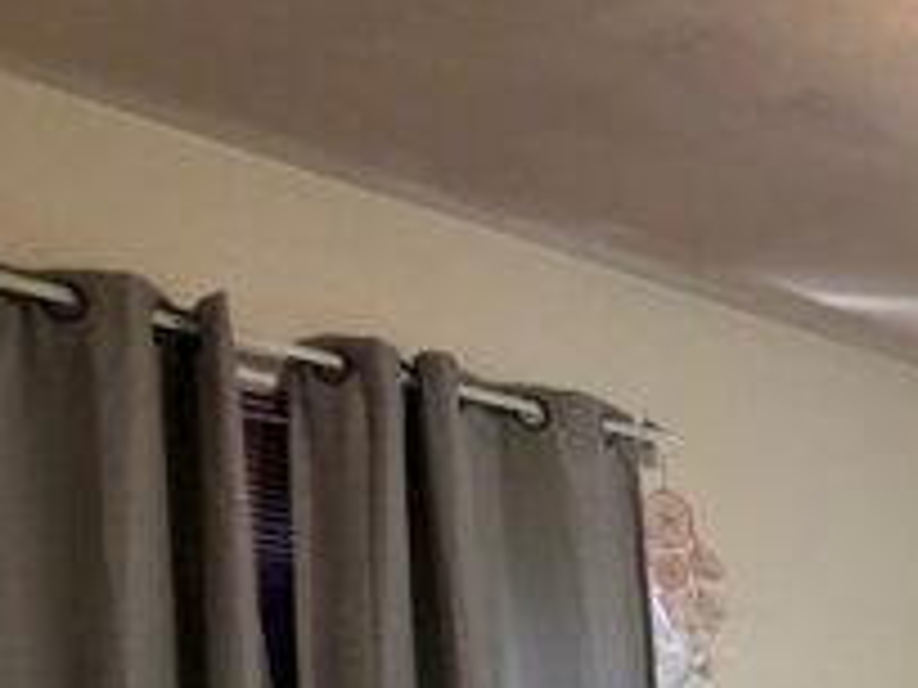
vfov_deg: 23.4
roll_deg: +1.3
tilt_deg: -4.1
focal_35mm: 55
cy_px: 904
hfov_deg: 25.5
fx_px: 1459
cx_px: 1404
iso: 200
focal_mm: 2.22
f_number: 2.2
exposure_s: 1/60
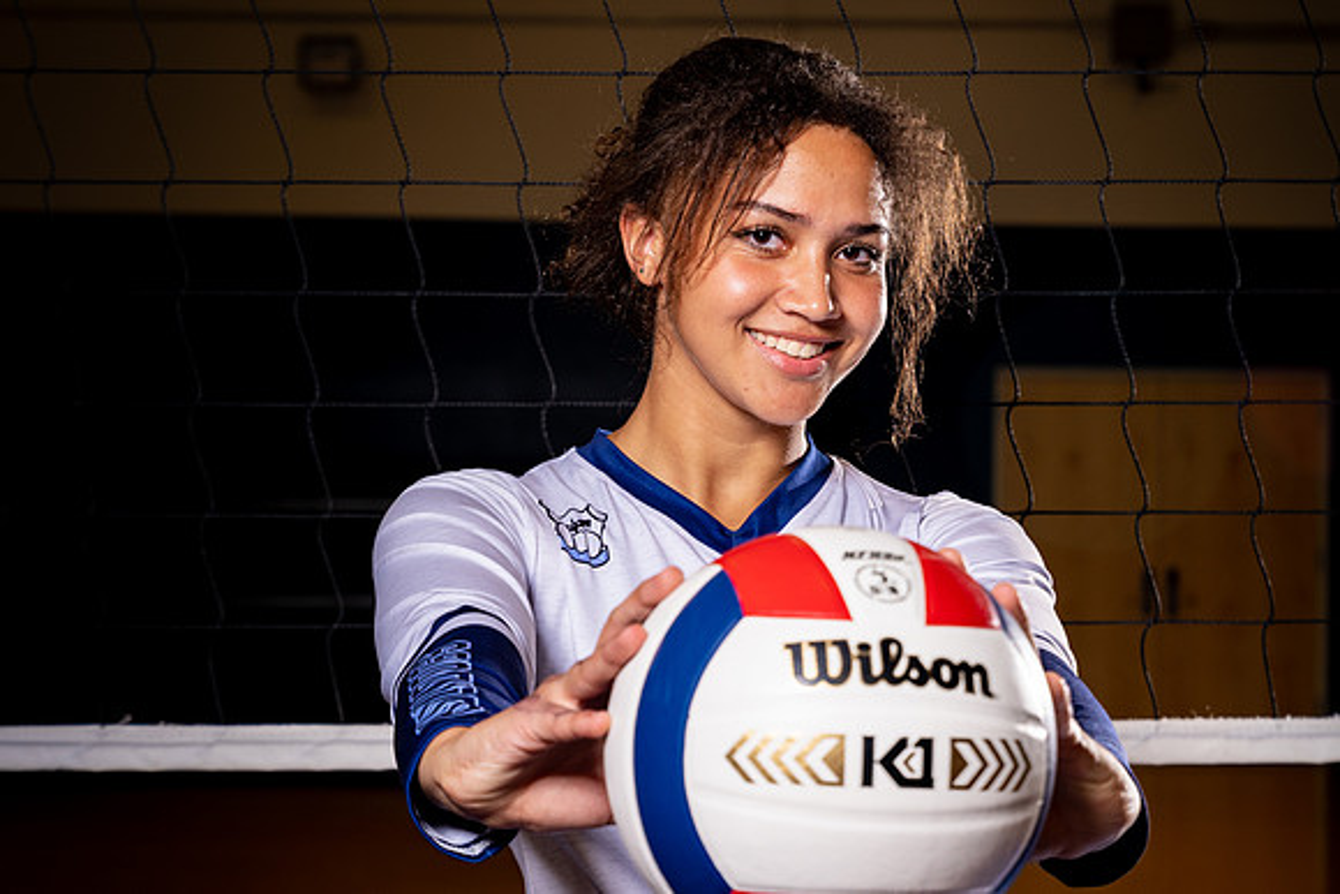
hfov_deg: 22.9
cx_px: 690
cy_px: 494
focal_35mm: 89
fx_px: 3306
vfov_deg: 15.4
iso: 250
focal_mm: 67
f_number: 5.6
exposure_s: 1/125
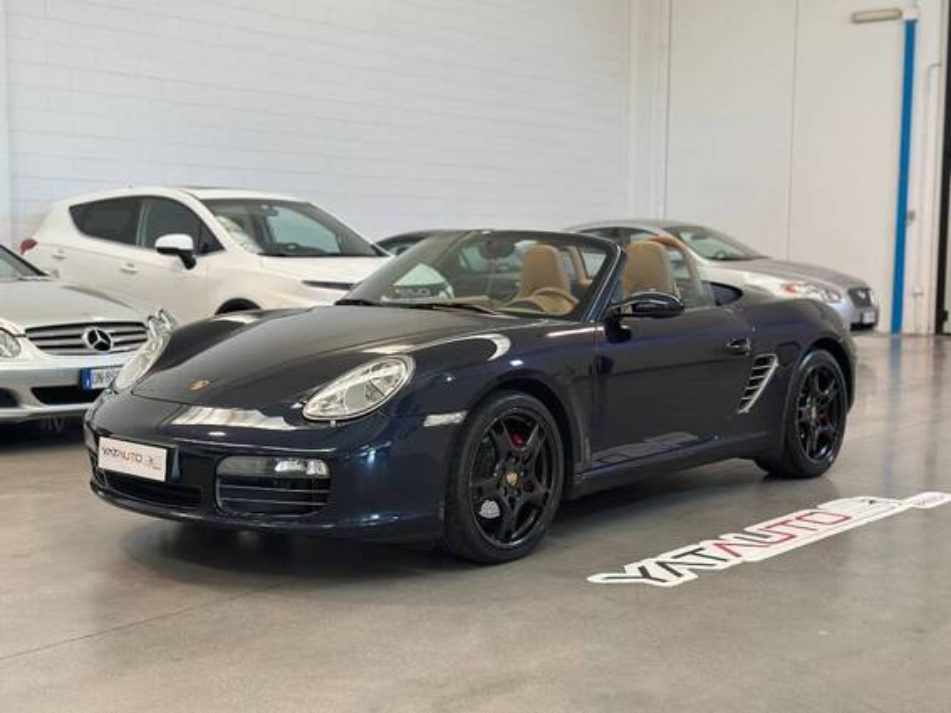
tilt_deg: -5.5
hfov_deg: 39.7
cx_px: 476
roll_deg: -0.9
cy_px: 356
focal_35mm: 48
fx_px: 1318
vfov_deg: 30.3
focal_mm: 6.86
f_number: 1.78
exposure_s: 1/100
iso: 125
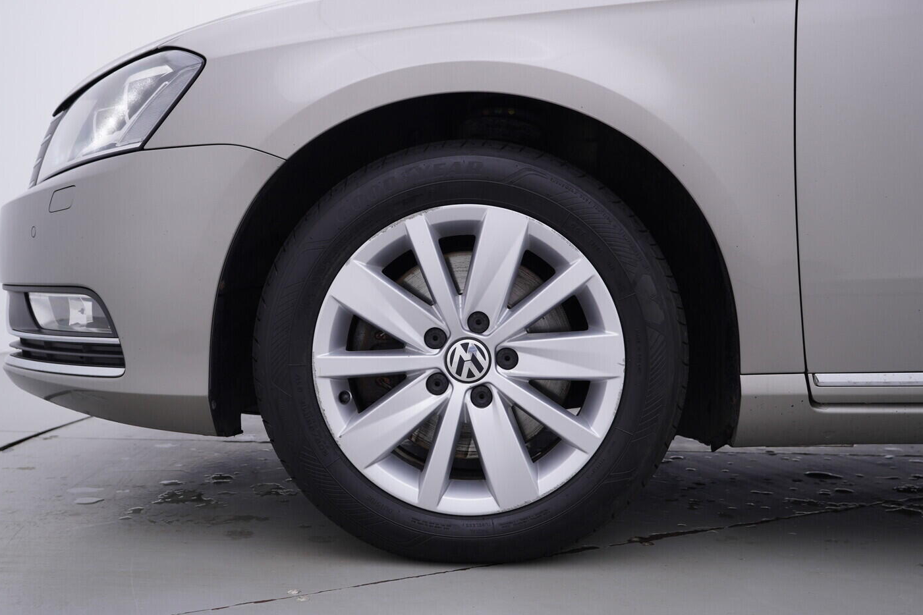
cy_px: 315
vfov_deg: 35.9
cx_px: 455
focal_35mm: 37
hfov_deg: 51.9
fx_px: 949
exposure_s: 1/80
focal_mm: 24
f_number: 4
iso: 125
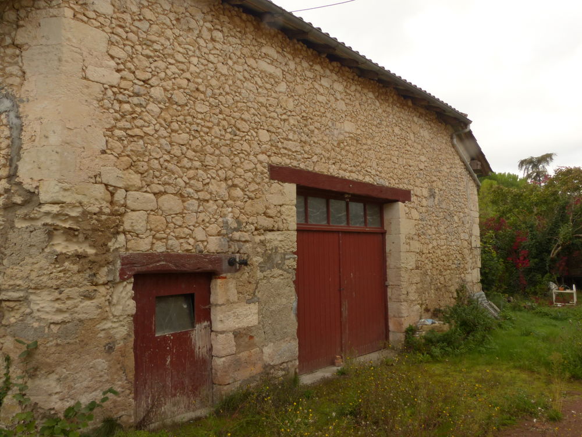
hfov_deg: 65.3
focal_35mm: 27
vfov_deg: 51.4
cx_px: 291
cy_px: 218
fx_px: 454
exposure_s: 1/80
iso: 100
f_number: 7.1
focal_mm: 4.8
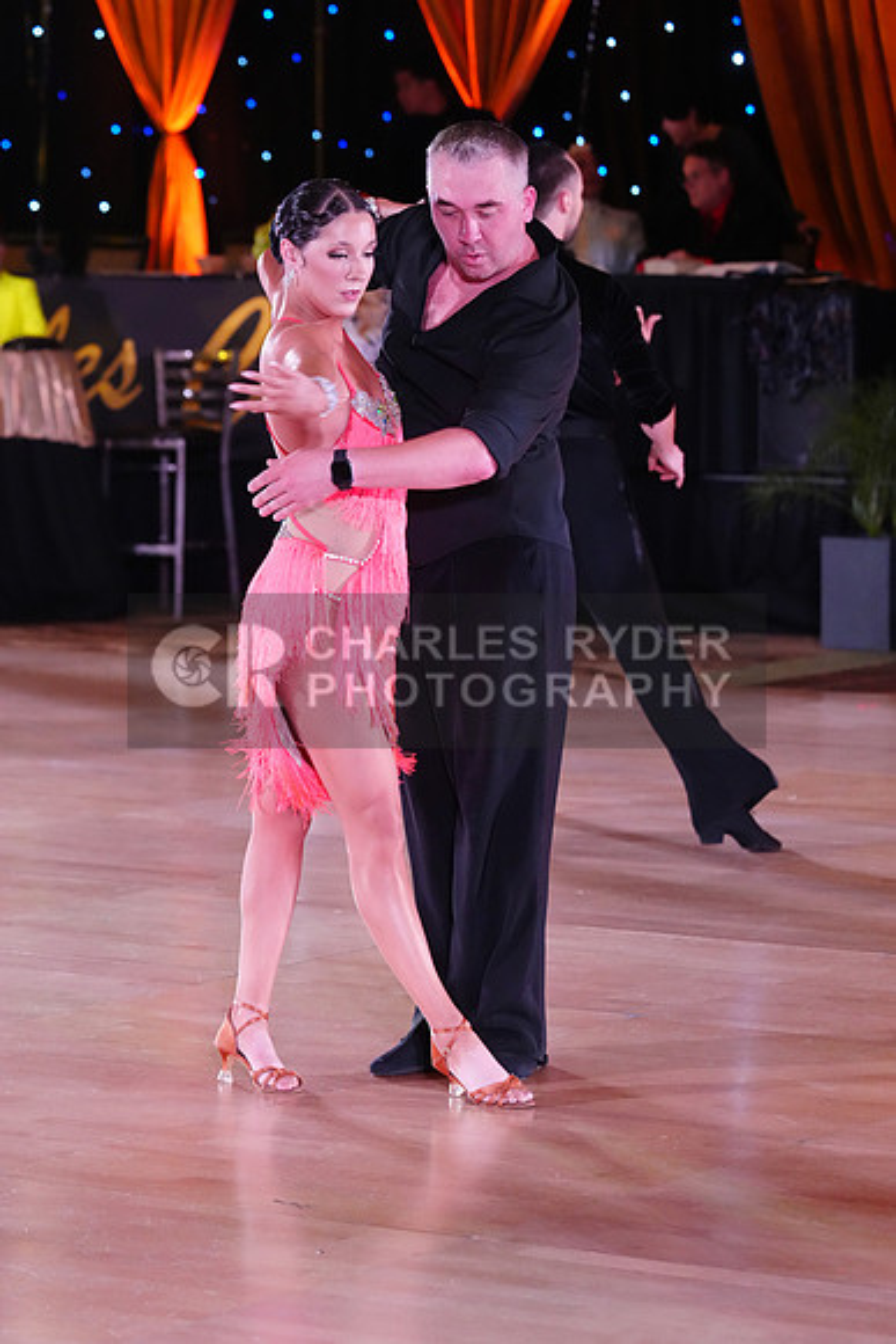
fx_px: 4850
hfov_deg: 10.6
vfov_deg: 15.8
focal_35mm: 130
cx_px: 448
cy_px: 672
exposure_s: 1/400
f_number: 5
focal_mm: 130
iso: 8000
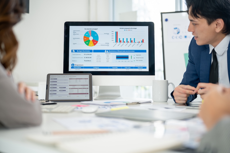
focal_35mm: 50
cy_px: 76
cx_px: 115
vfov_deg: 26.9
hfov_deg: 39.6
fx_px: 319
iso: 250
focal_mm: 50
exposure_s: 1/640
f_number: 1.8
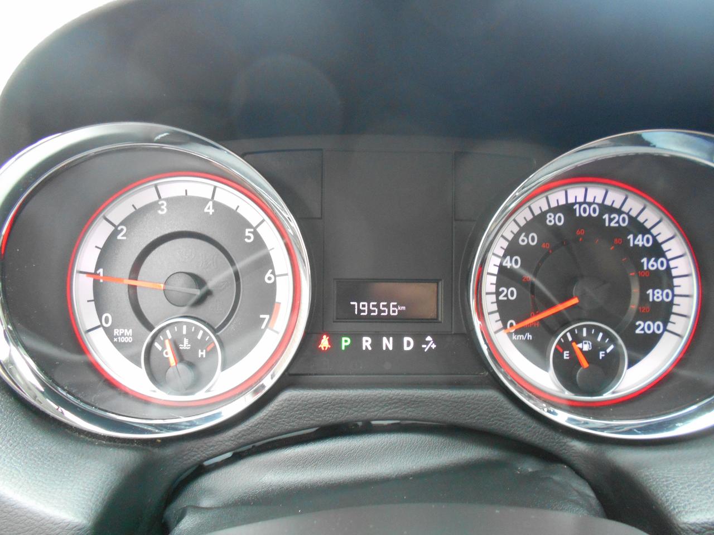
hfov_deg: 67.3
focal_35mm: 26
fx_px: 536
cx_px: 357
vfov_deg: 53.1
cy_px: 268
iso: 400
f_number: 3.2
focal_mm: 4.6
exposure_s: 1/30
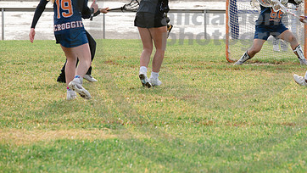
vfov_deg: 4.4
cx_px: 220
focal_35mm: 277
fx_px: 2256
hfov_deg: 7.8
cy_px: 27
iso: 400
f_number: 5.6
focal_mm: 165
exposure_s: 1/2000
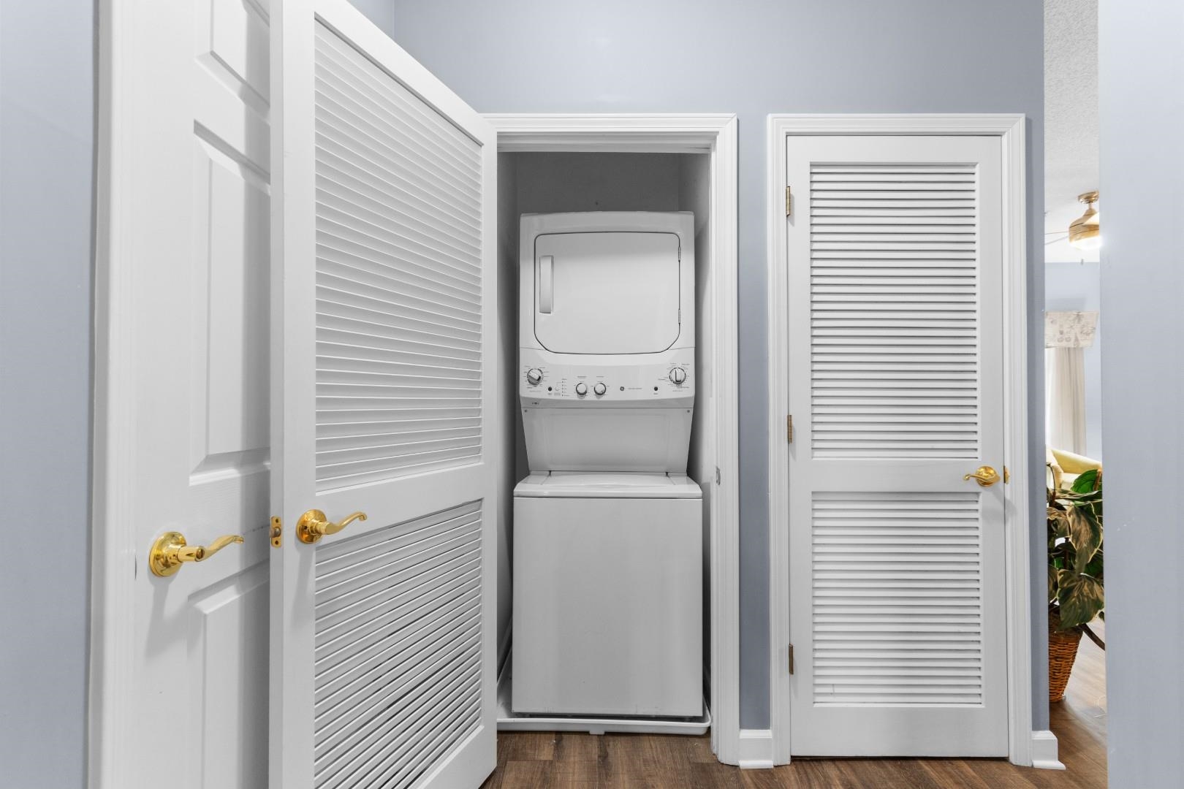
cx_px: 592
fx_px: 493
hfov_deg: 100.4
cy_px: 394
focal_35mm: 15
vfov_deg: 77.3
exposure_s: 1/2
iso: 100
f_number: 4.5
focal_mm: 10
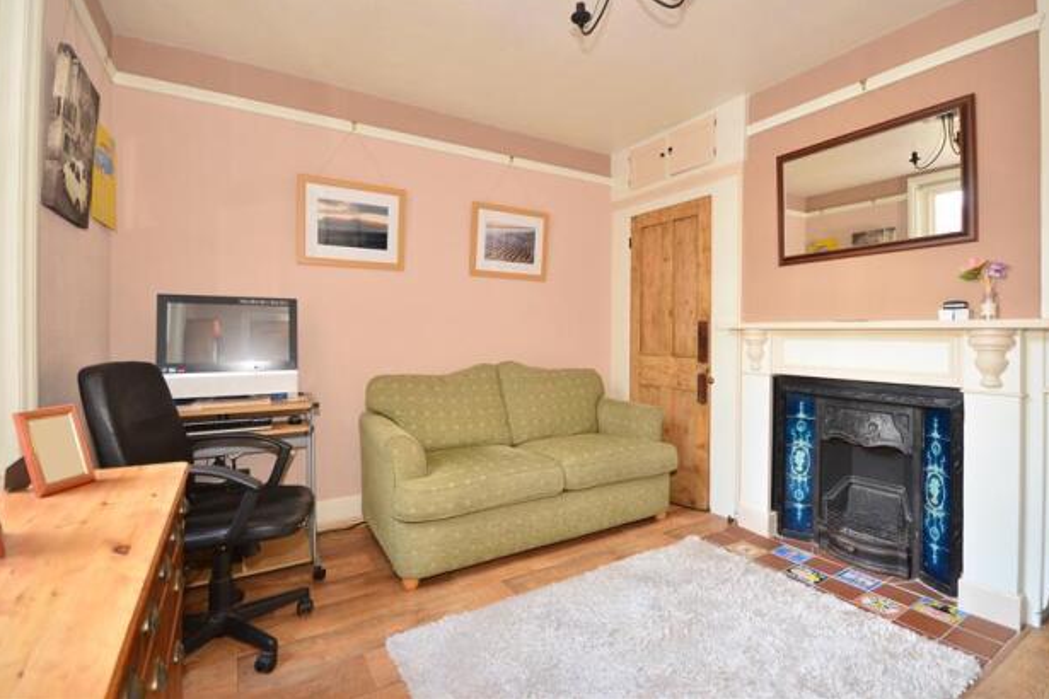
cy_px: 328
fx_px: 466
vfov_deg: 73.7
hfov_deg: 96.7
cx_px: 541
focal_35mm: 16
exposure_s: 1/2
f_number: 5
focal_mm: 10
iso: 200
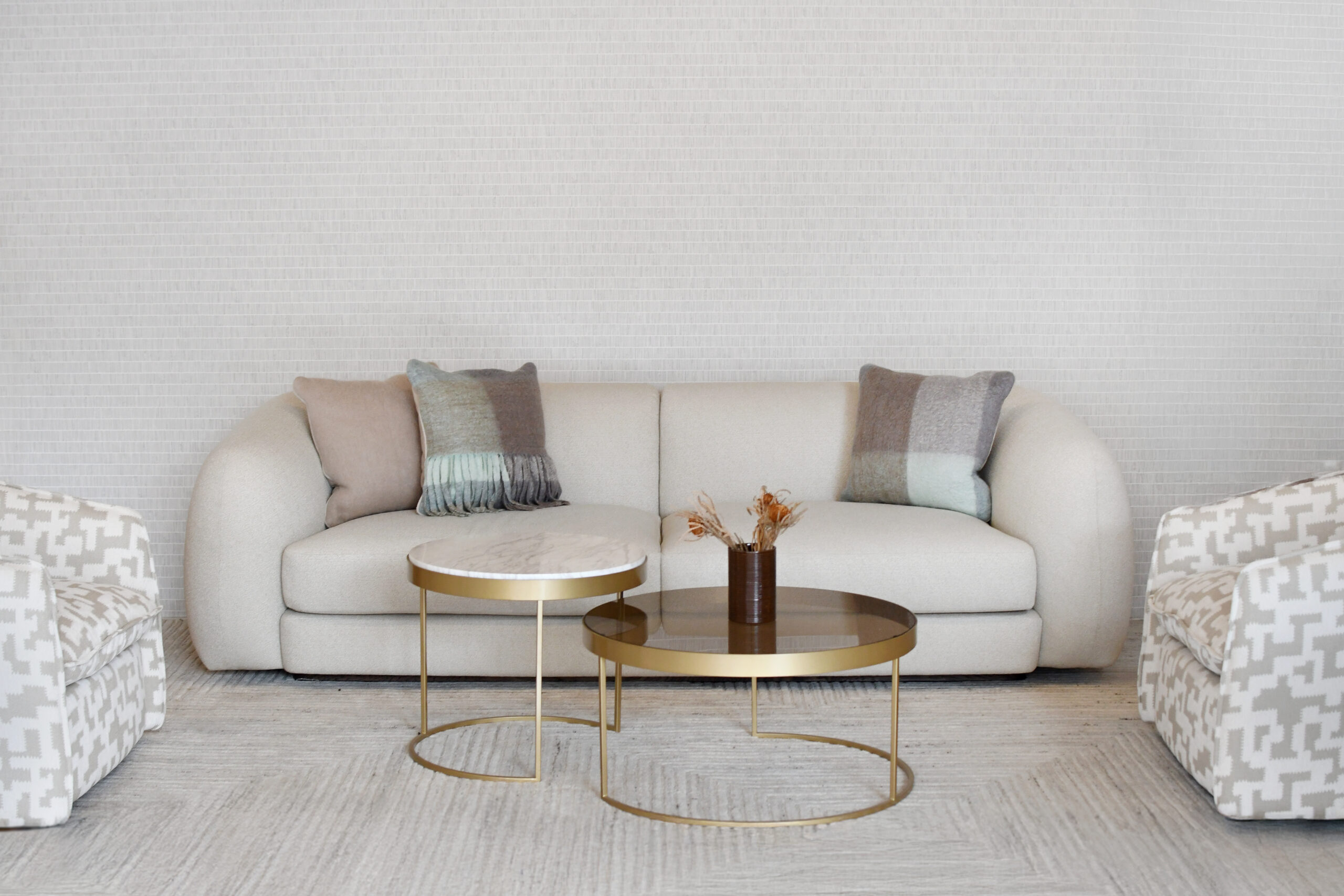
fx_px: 1941
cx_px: 672
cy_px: 448
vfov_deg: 26.0
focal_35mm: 52
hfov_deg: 38.2
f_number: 4.5
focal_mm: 35
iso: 1000
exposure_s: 1/125
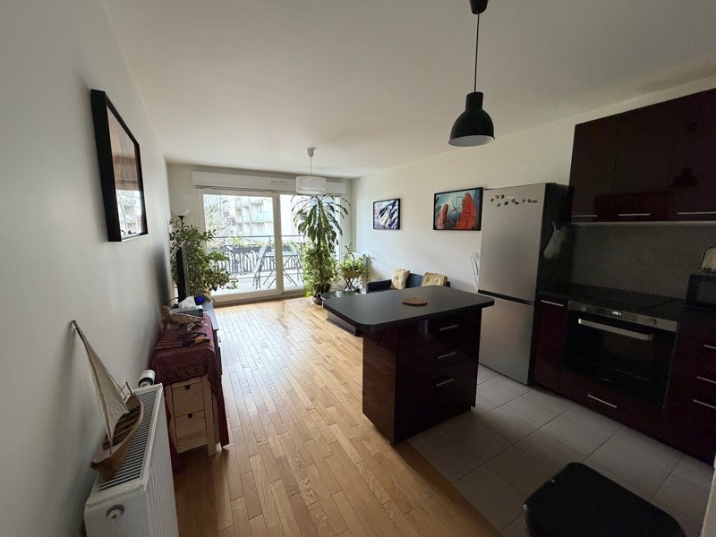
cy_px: 268
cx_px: 358
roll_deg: -0.6
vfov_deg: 85.7
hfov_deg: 102.1
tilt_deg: -10.0
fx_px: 290
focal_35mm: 14
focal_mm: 2.22
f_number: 2.2
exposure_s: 1/60
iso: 500
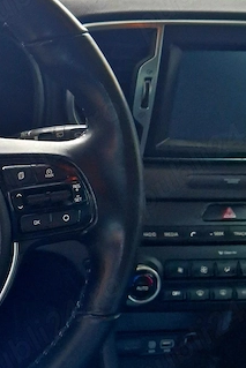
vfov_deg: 33.4
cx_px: -35
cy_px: 194
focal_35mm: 60
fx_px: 614
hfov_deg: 21.3
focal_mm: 5.4
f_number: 1.8
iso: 250
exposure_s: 1/100
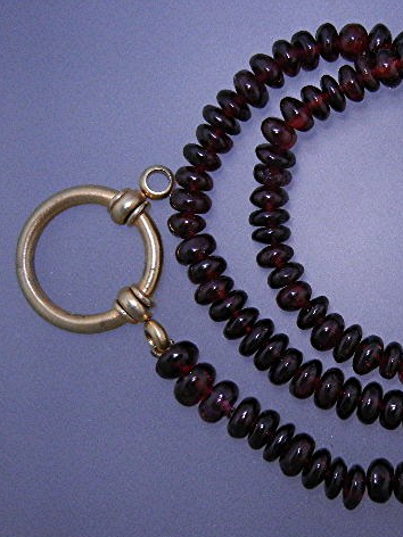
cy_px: 272
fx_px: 947
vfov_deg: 31.7
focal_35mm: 61
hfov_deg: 23.4
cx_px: 362
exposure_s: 1/30
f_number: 7.6
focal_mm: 8.1
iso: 800
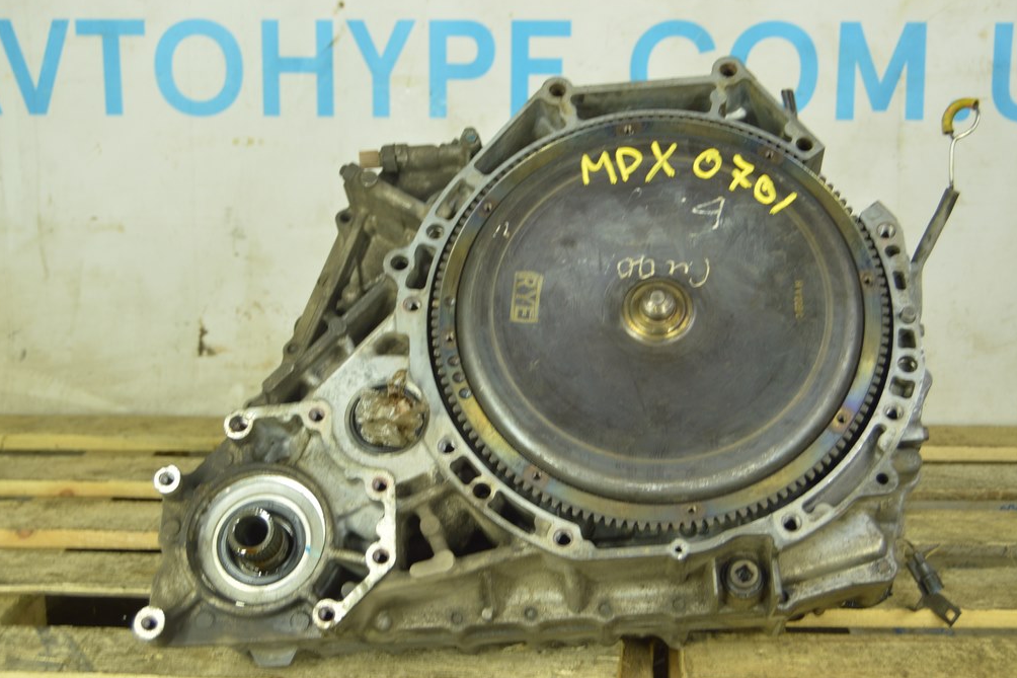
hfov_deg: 38.2
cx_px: 507
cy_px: 335
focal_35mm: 52
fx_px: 1469
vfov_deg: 26.0
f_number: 5.6
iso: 400
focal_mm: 34
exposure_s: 1/20
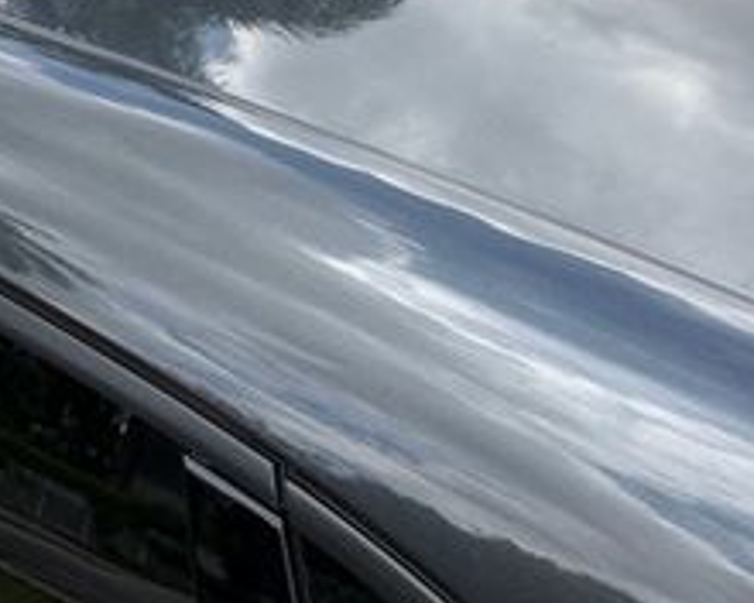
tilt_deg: -25.9
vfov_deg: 21.7
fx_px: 1517
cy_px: 3
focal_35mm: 68
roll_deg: +0.2
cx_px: 370
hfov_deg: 27.9
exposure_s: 1/1585
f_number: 1.78
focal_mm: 6.76
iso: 80
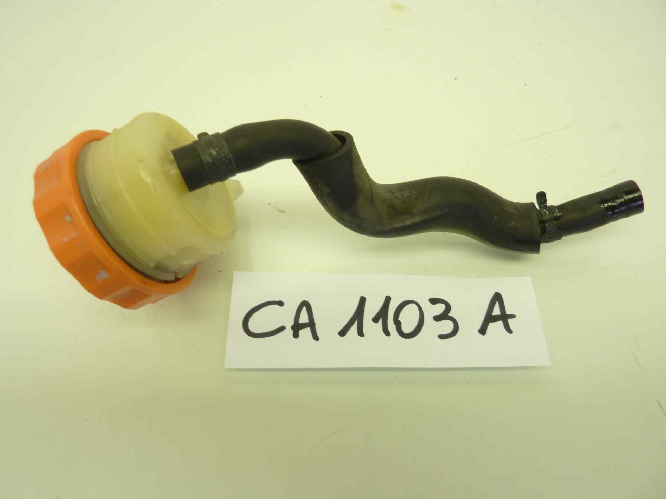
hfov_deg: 69.4
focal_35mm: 25
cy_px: 250
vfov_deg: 54.9
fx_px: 481
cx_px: 333
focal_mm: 4.1
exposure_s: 1/30
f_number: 3.3
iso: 80
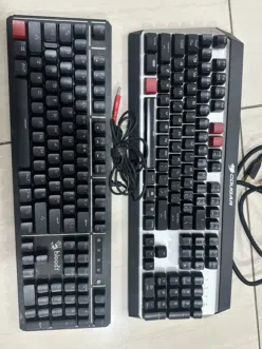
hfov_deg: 48.2
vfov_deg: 61.7
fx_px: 293
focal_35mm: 29
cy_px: 180
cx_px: 137
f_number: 1.78
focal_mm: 6.86
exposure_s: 1/50
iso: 250
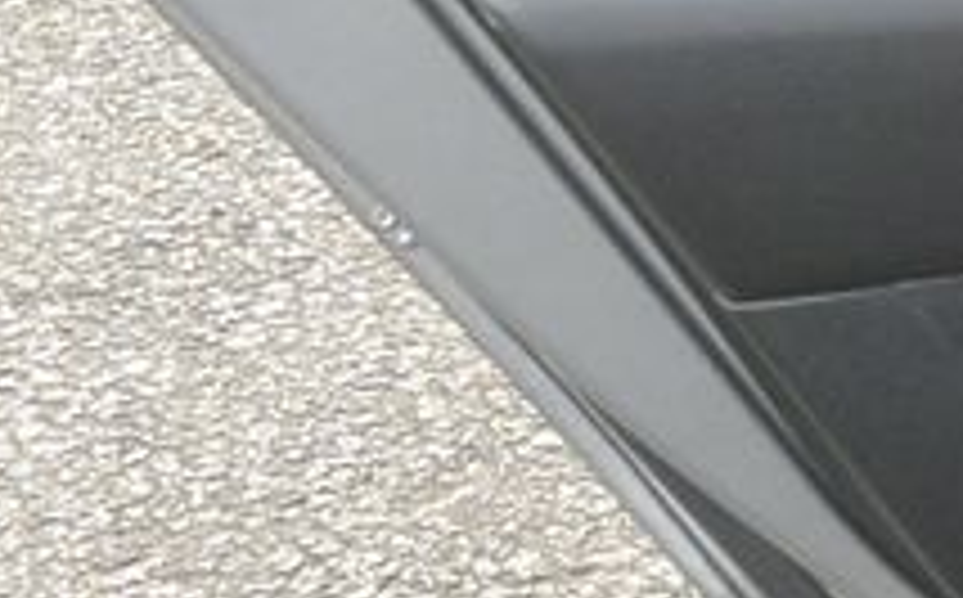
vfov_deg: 9.7
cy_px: -160
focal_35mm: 132
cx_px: 1282
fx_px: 3459
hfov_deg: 15.1
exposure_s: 1/125
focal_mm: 10
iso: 320
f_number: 3.5
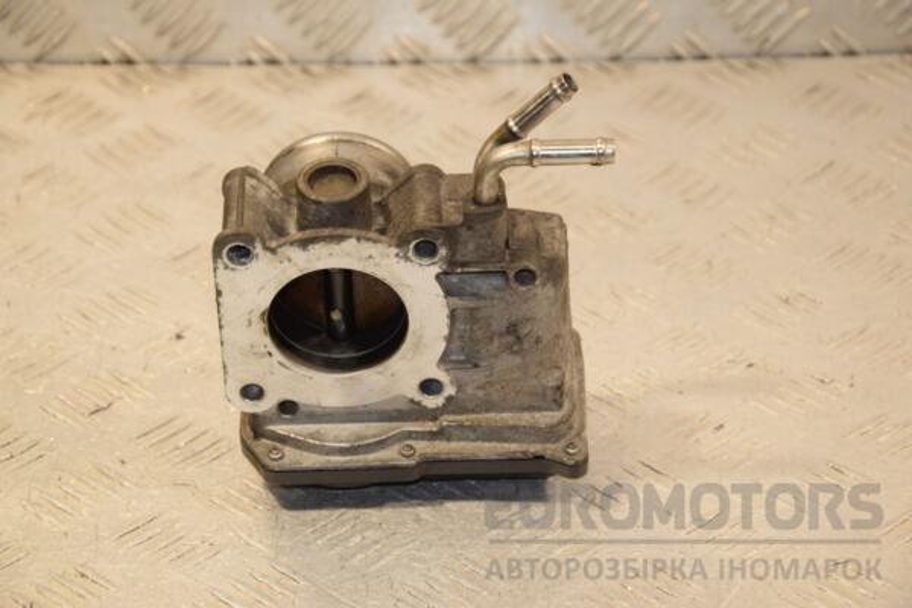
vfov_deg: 10.2
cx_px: 456
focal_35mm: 135
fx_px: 3420
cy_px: 304
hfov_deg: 15.2
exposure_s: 1/200
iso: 800
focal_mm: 90
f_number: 7.1
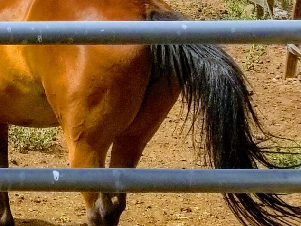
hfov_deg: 12.9
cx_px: -385
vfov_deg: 11.9
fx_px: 1070
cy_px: 0
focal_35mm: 123
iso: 50
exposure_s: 1/2800
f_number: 1.7
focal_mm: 4.25
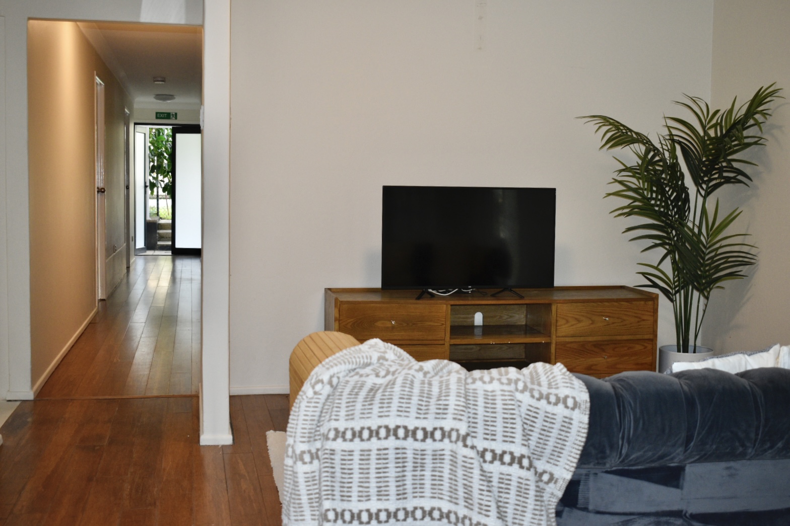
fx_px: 954
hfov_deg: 45.0
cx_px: 395
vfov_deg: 30.8
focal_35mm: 44
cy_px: 263
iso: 800
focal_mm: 29
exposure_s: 1/80
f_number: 4.5
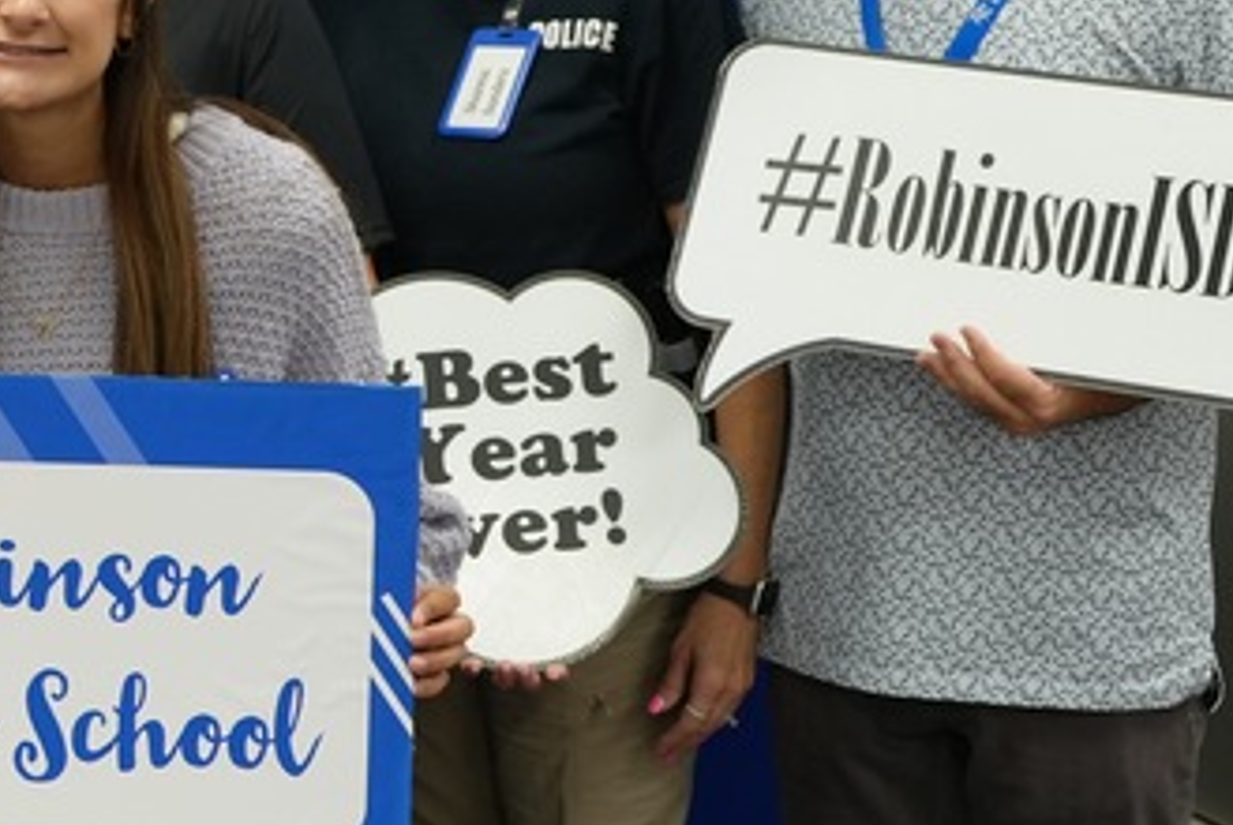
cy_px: 321
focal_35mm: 112
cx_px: -412
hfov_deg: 17.1
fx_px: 3839
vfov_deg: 12.3
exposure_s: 1/160
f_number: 4
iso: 1250
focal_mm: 36
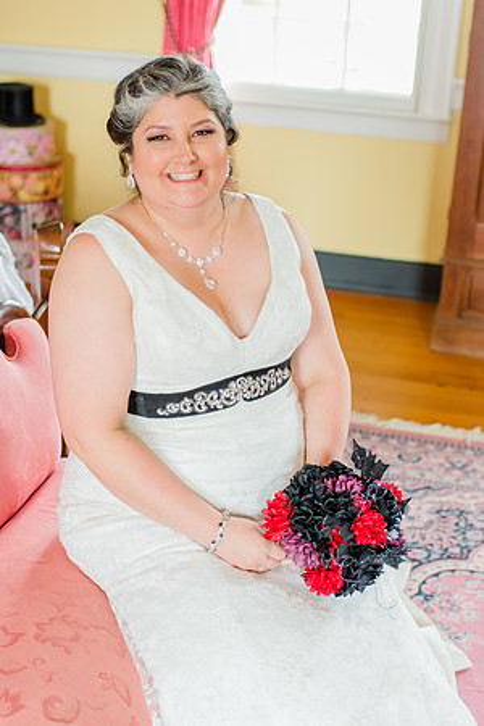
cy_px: 363
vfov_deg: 37.9
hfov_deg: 25.8
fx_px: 1059
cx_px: 242
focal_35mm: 52
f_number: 1.8
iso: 800
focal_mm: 35
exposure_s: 1/100
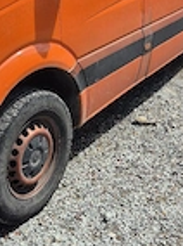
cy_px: 7
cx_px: 90
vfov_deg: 28.3
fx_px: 460
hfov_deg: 22.5
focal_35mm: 65
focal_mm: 5.4
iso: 25
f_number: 1.8
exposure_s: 1/2500
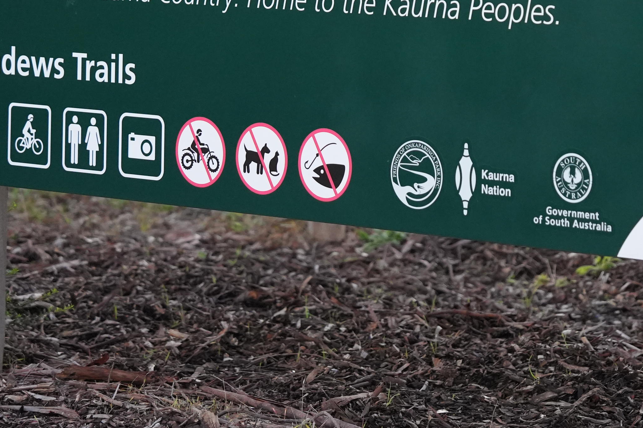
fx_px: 3054
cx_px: 462
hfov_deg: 12.0
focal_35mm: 171
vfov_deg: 8.0
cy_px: -28
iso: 4000
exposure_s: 1/160
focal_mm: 70
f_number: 2.8
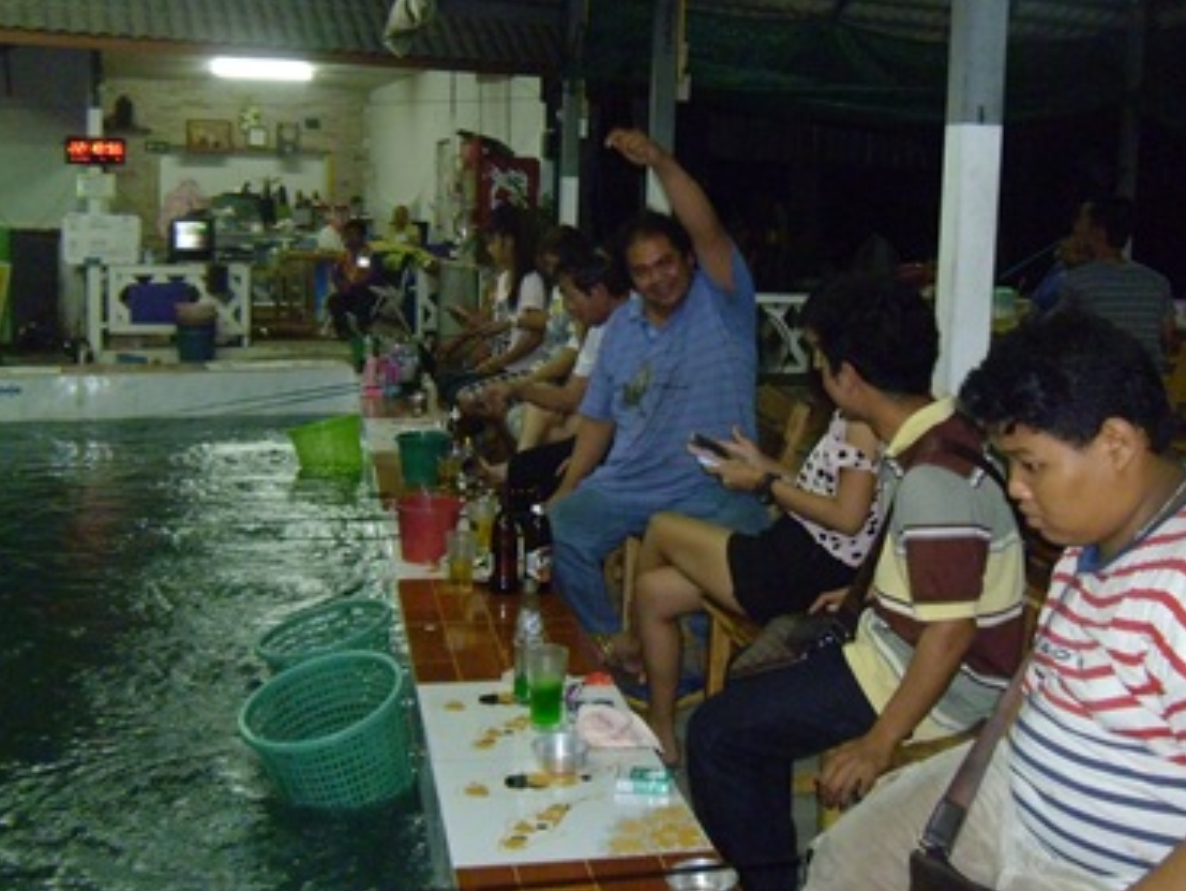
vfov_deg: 34.2
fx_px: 1439
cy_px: 330
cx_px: 643
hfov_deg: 44.7
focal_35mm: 42
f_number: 2.9
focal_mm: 5.47
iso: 400
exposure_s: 1/25
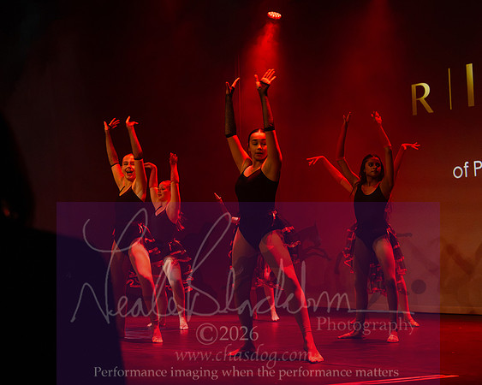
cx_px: 119
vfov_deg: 21.1
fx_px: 1033
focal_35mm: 72
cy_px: 170
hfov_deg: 25.9
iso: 4000
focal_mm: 50
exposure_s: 1/200
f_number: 5
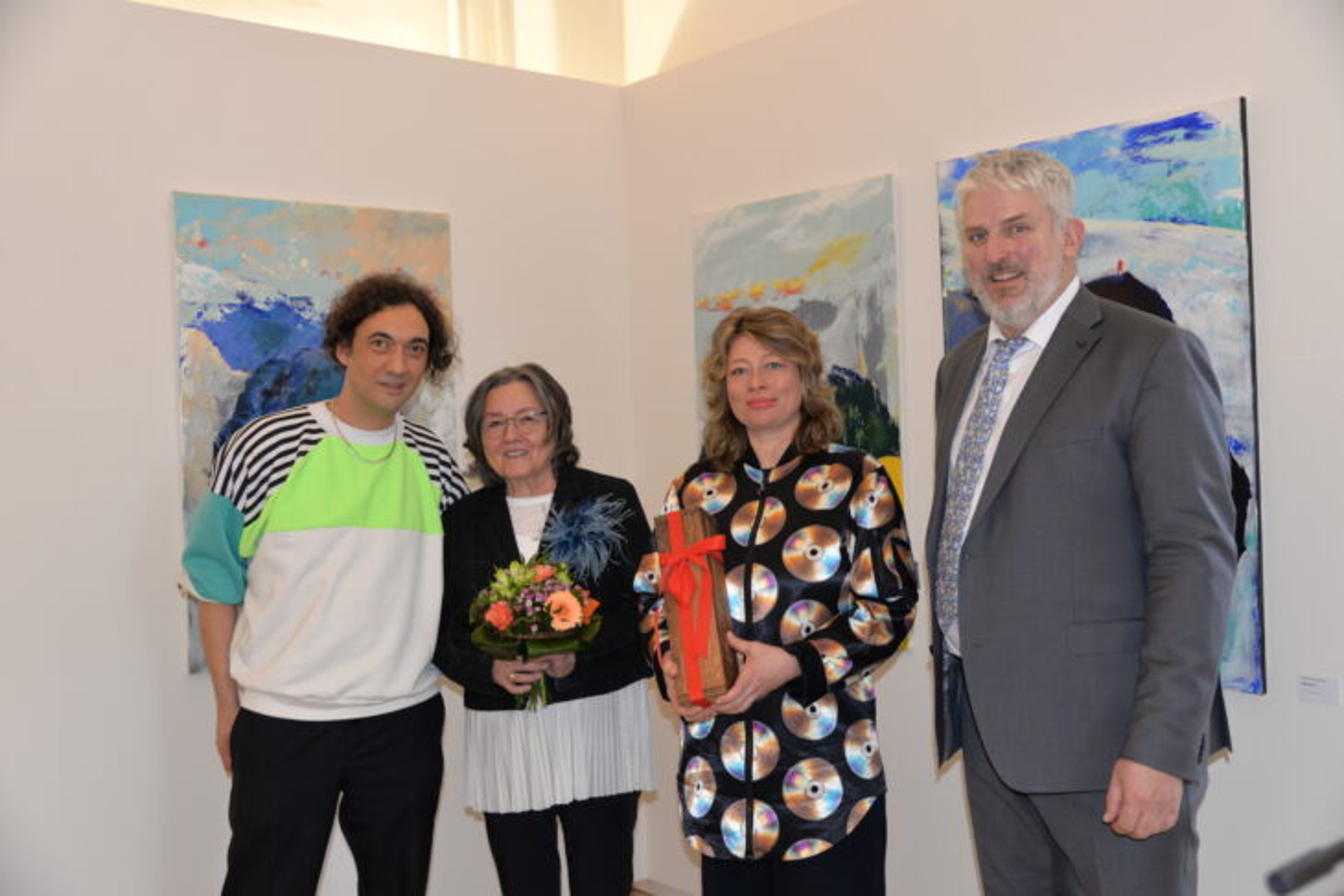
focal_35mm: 38
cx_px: 672
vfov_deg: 35.1
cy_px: 448
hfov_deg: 50.7
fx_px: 1419
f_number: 4
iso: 800
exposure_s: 1/60
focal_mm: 38
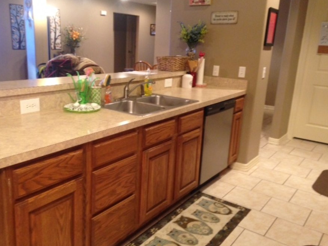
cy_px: 119
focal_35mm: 36
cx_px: 156
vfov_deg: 39.7
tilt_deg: -14.4
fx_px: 341
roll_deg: -1.1
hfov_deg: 51.3
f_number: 2.4
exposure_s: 1/20
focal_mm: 4.12
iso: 250
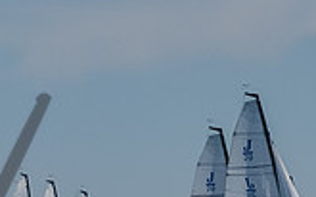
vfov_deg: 1.6
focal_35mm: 831
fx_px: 7154
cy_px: 310
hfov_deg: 2.5
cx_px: 69
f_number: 14
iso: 640
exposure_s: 1/1600
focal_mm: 155
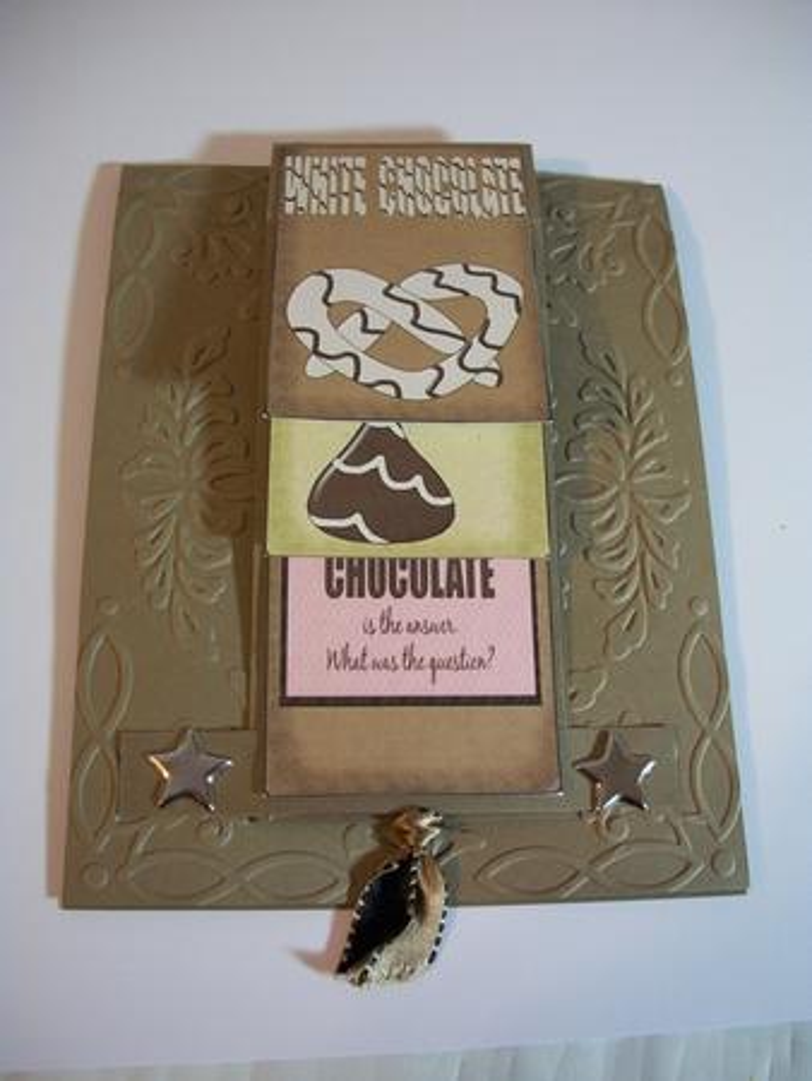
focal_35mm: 35
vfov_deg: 52.6
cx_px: 406
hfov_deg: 40.7
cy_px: 540
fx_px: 1094
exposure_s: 1/15
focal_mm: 6.3
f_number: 3.1
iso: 160
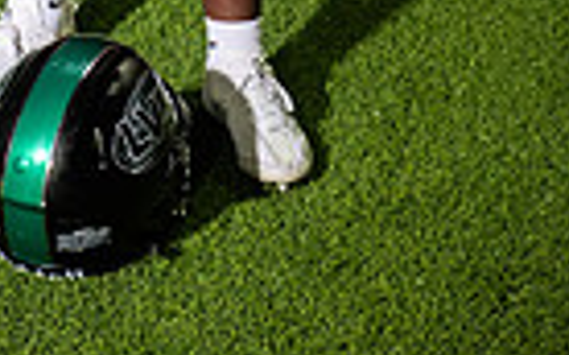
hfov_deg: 12.5
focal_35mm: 166
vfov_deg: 7.3
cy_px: -541
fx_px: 2572
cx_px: 45
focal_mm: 50
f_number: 7.1
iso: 1000
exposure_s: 1/400
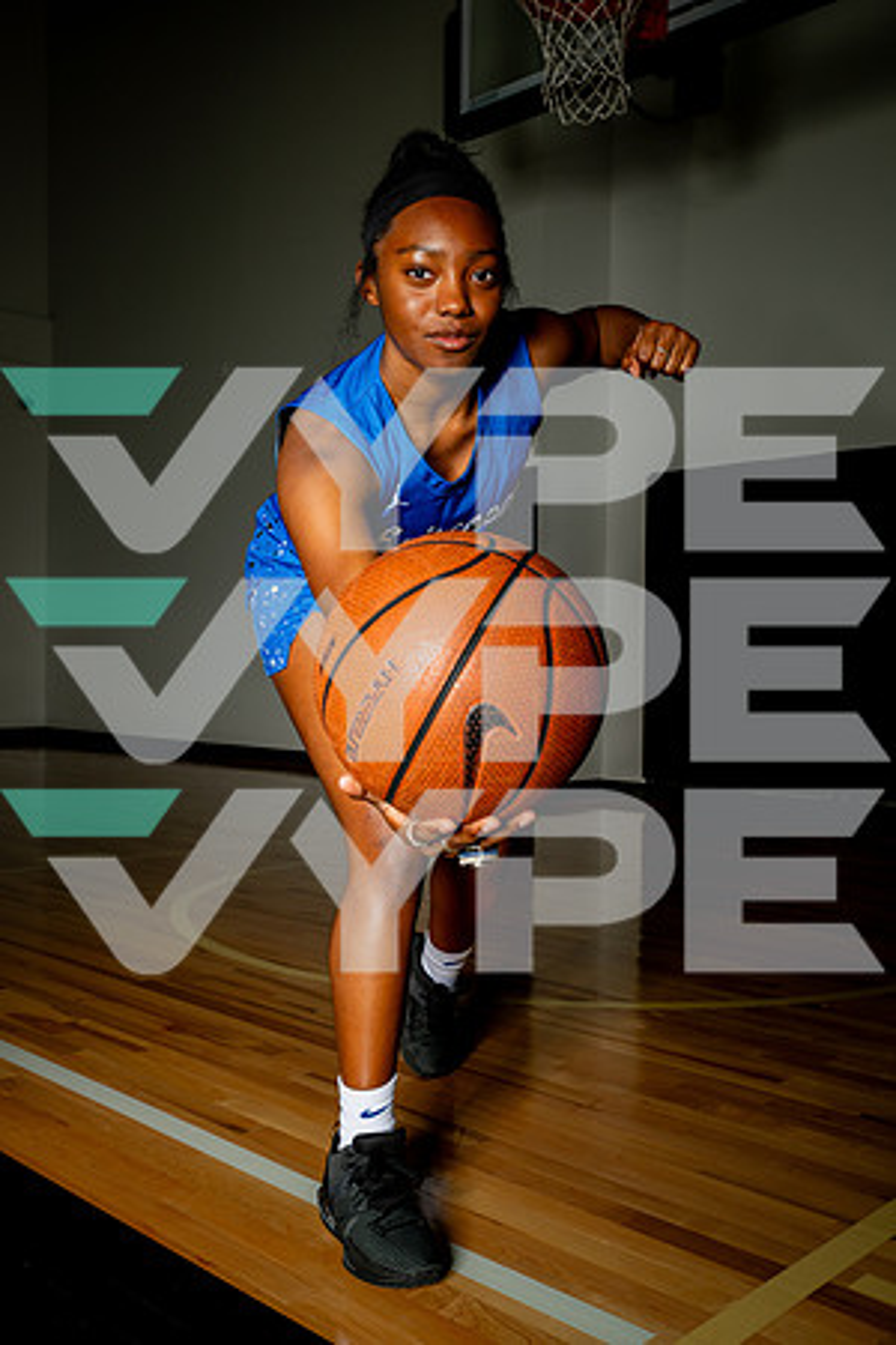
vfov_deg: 54.4
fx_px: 1307
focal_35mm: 35
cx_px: 448
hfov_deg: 37.9
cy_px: 672
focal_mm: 35
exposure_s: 1/500
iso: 250
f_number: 8
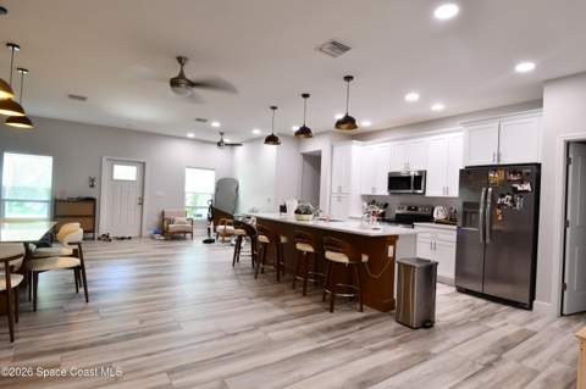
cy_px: 194
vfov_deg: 67.3
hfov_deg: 90.1
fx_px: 293
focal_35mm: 18
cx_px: 293
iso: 500
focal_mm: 12
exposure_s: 1/20
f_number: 6.3
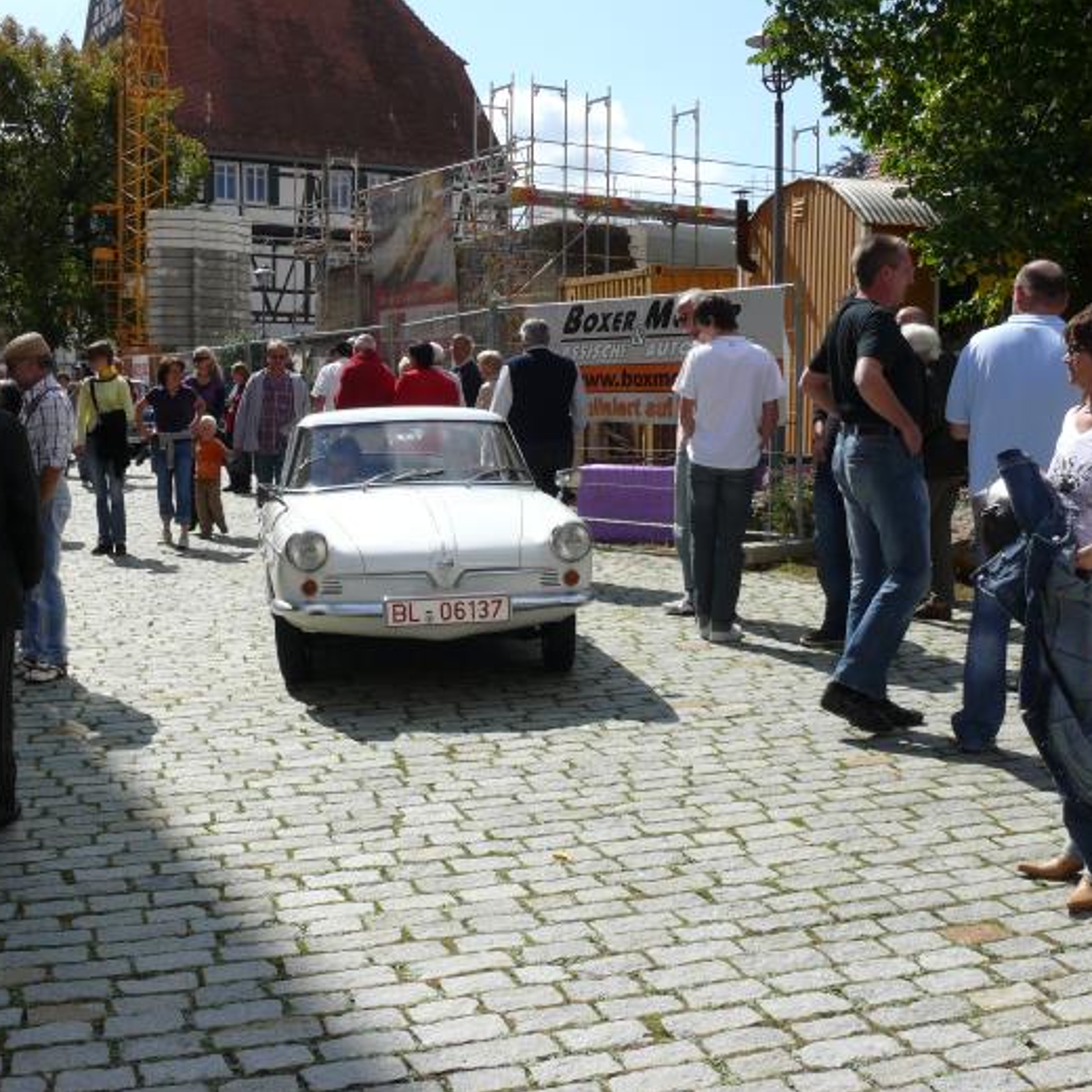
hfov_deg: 38.3
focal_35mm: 44
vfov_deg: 38.3
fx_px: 1570
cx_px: 472
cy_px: 547
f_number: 5.6
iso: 100
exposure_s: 1/500
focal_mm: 7.7
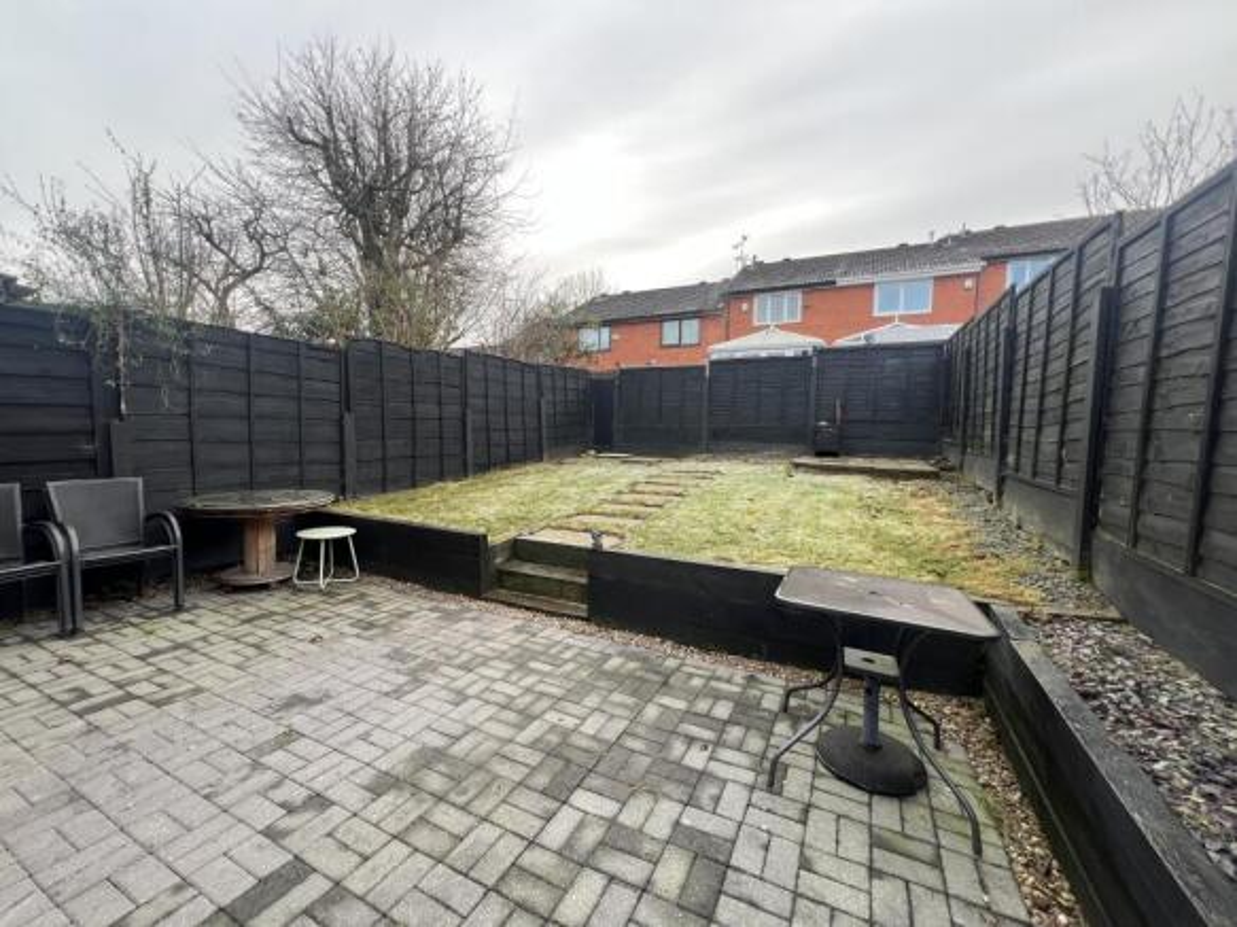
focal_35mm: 13
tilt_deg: -5.0
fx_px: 464
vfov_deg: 89.9
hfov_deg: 106.2
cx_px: 618
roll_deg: -0.6
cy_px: 464
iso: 50
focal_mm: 1.57
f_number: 1.8
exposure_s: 1/99
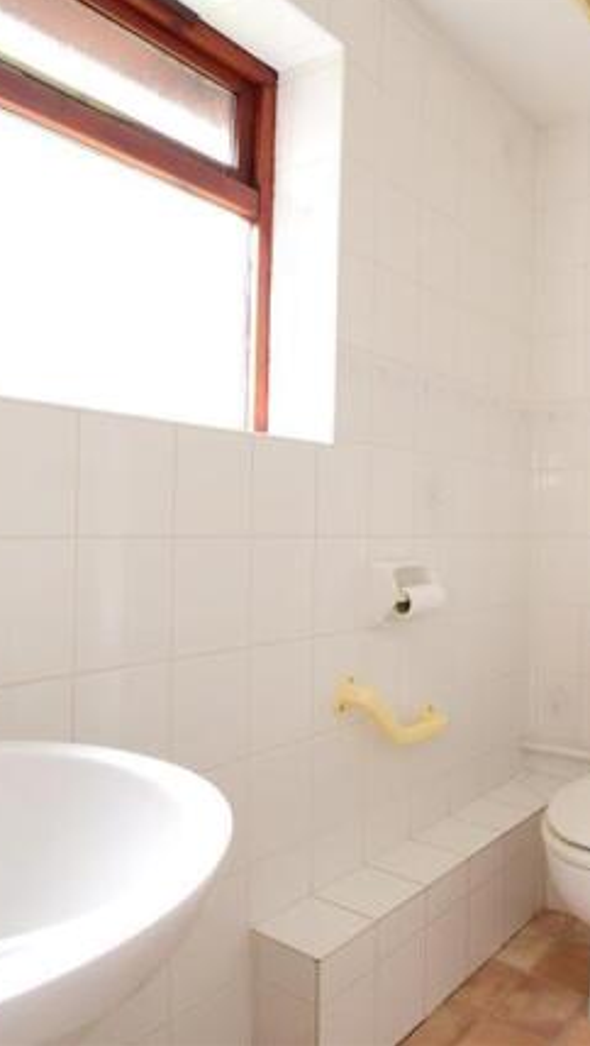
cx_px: 568
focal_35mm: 24
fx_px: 666
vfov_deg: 76.3
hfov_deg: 42.3
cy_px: 516
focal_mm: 10
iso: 400
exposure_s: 1/6
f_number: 8
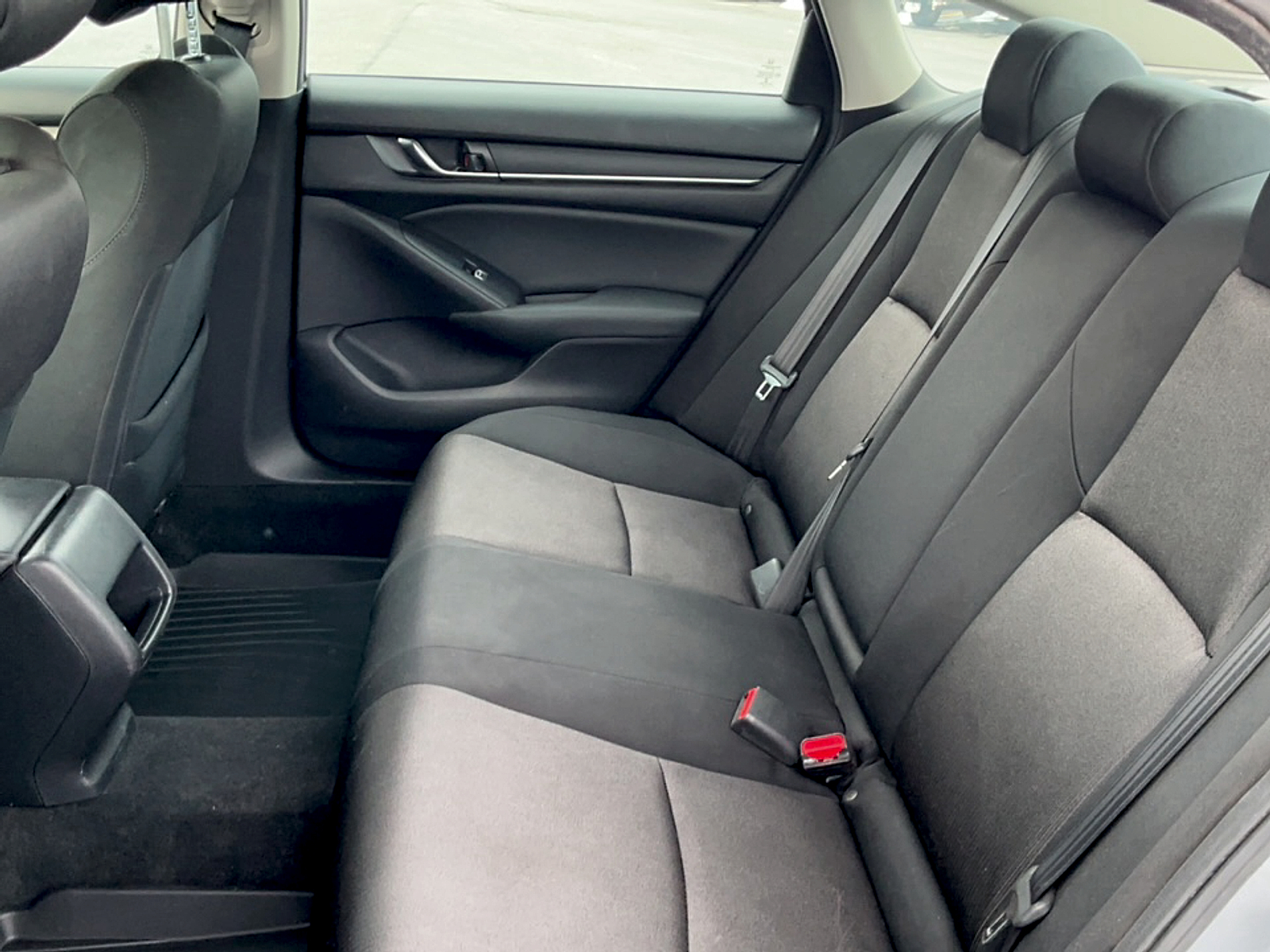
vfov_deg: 46.8
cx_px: 635
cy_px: 476
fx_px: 1101
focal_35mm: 30
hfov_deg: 60.0
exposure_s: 1/120
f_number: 1.8
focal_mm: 3
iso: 64
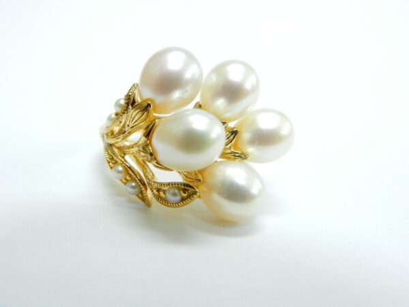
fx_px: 425
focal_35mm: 36
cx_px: 204
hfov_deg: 51.4
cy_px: 154
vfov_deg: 39.7
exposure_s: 1/25
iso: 400
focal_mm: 6.4
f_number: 4
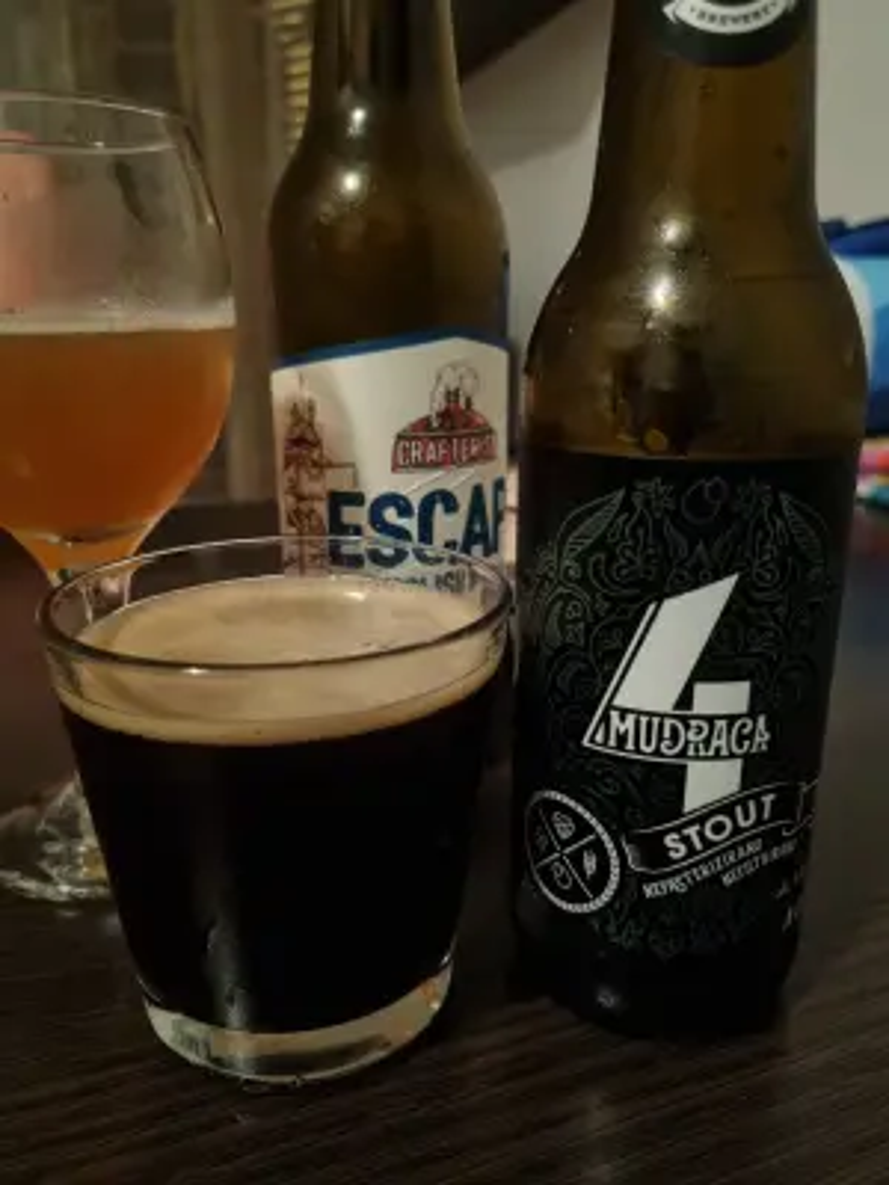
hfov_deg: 53.1
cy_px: 592
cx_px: 444
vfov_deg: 67.3
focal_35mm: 26
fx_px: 890
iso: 1600
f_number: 1.8
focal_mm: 5.4
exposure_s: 1/4
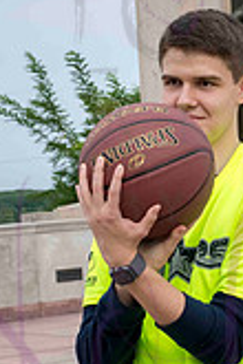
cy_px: 203
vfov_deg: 15.1
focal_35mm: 136
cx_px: 181
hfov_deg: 10.1
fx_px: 1377
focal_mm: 50
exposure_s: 1/800
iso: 640
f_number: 10
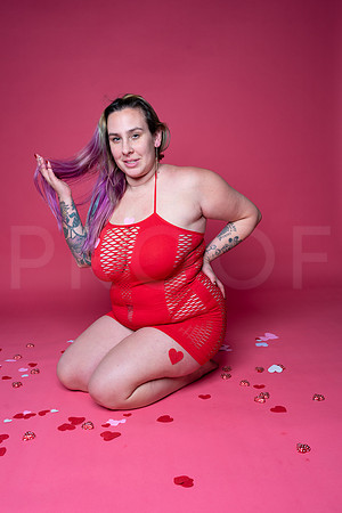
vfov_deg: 54.4
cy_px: 256
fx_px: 499
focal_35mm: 35
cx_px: 171
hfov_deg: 37.9
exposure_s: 1/160
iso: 100
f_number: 8
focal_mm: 35
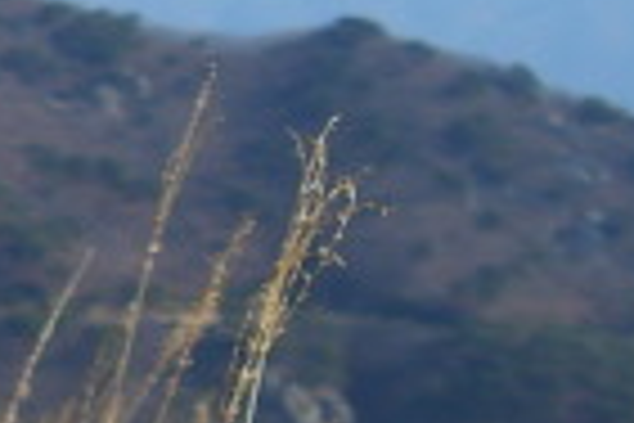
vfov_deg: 7.0
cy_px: 482
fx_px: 3416
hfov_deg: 8.7
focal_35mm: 194
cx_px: -1284
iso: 200
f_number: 3.5
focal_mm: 19
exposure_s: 1/2500
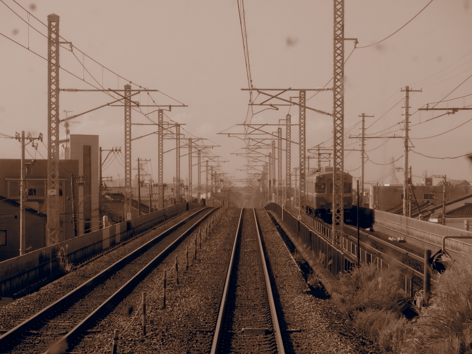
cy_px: 177
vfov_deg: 11.4
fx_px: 1773
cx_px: 236
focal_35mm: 130
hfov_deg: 15.2
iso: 100
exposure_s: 1/640
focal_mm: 23.5
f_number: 3.5
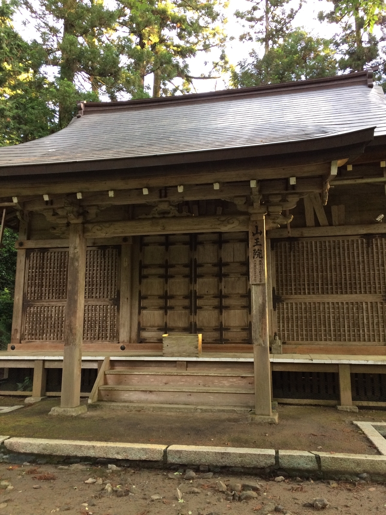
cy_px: 258
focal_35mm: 29
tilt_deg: +6.1
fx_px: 431
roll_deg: +0.7
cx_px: 193
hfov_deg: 48.2
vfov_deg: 61.7
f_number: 2.2
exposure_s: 1/30
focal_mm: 4.15
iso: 50
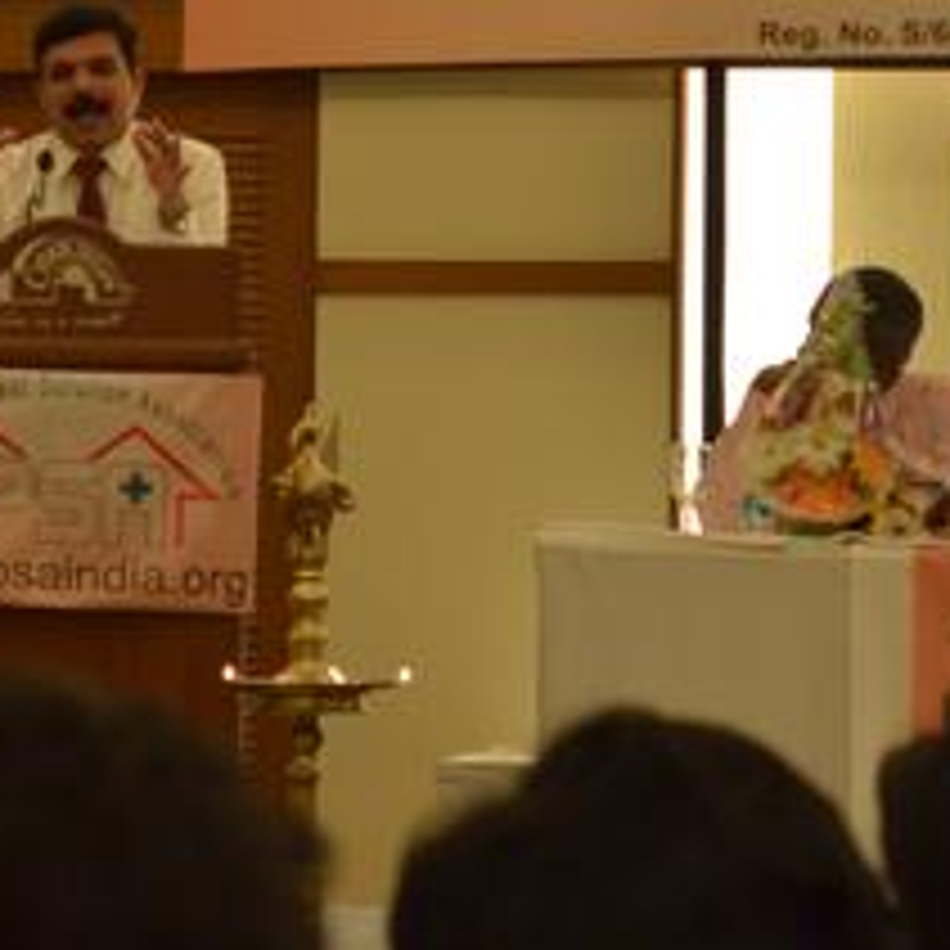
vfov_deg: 8.8
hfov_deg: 8.8
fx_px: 6185
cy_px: 241
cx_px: 779
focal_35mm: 199
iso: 1000
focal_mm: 55
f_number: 5.6
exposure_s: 1/60
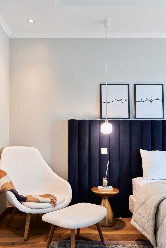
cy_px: 137
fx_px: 228
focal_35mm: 33
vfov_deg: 57.1
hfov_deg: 40.0
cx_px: 75
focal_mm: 29
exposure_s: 1/1.25
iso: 100
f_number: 4.5
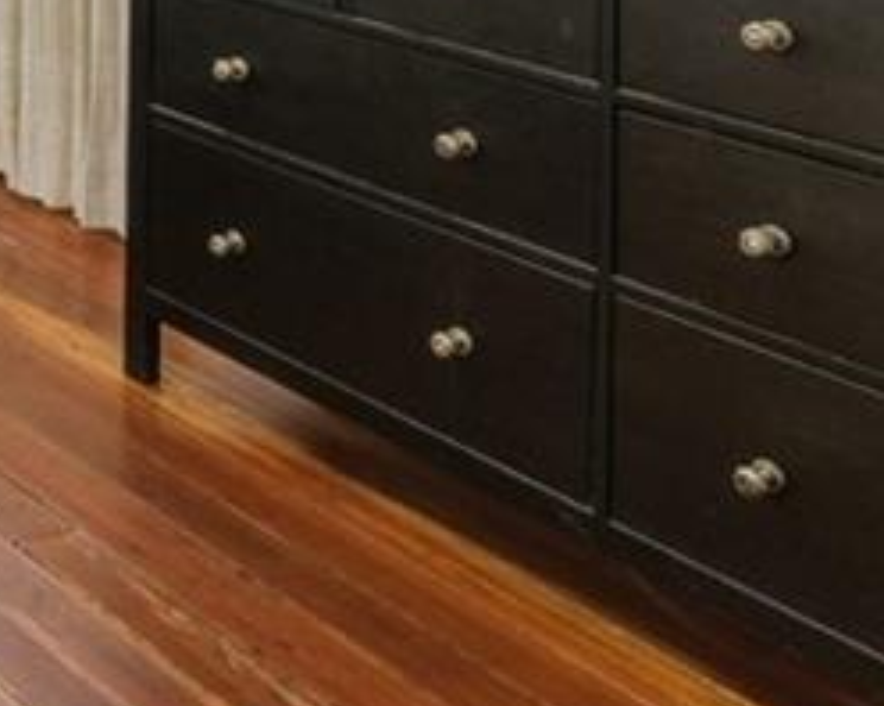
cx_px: -595
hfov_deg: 22.2
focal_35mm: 62
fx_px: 1621
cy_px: -364
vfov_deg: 20.8
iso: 400
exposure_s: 1/2
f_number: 11
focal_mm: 10.6
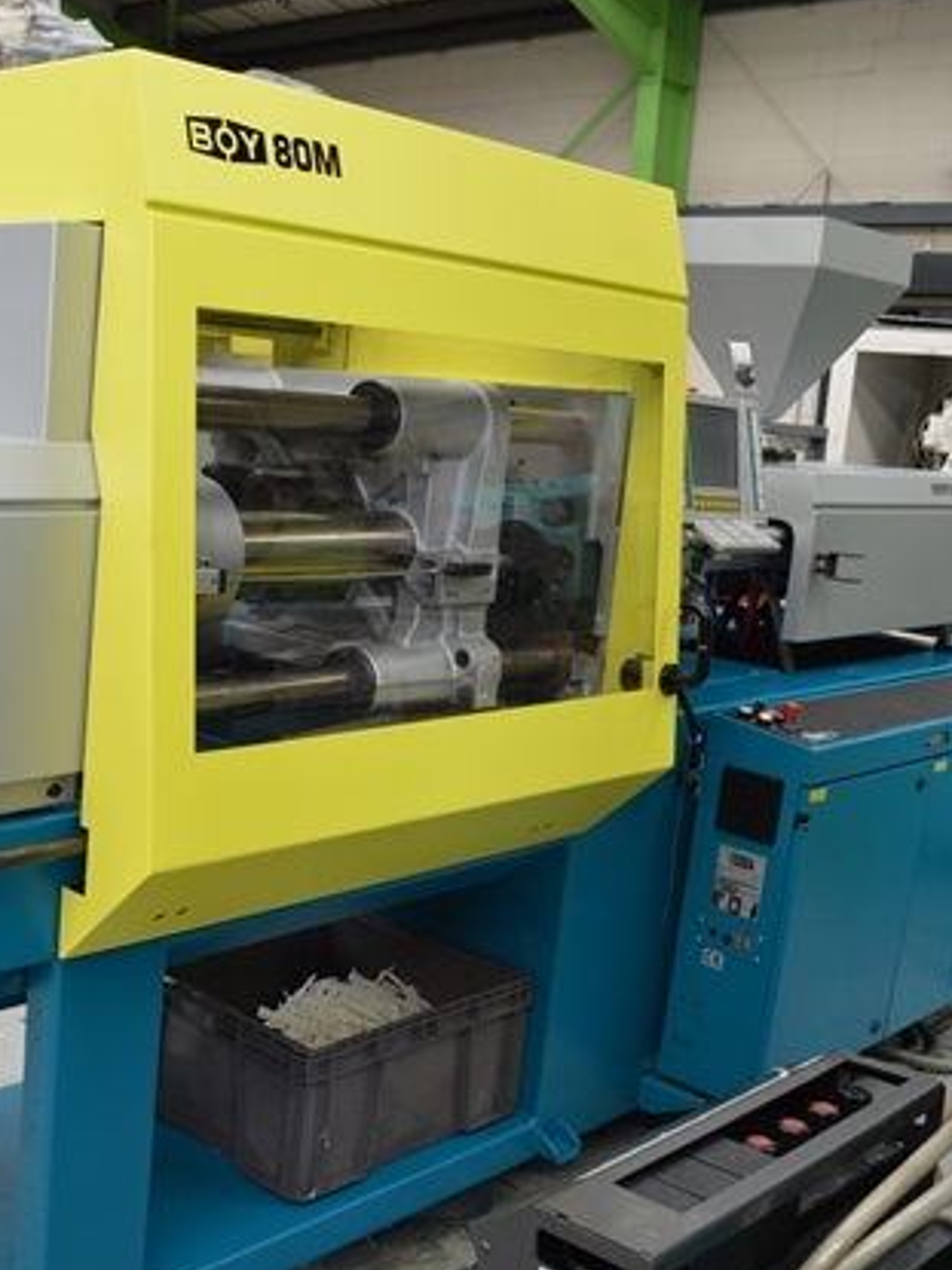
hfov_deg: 35.0
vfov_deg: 46.8
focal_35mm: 40
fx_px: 1468
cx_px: 220
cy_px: 640
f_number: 4.5
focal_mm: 18
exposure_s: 1/80
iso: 400
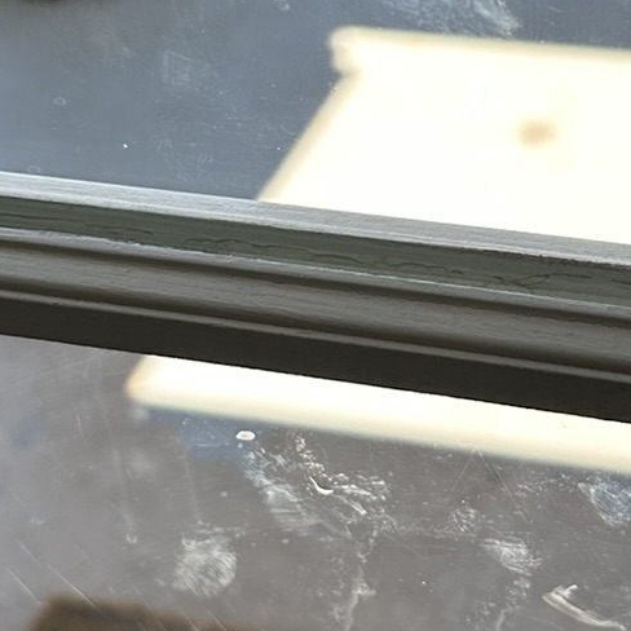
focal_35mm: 89
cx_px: 361
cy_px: 119
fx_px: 1835
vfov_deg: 19.3
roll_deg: +6.0
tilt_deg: -41.7
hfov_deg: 19.5
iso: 80
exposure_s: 1/287
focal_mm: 6.86
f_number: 1.78
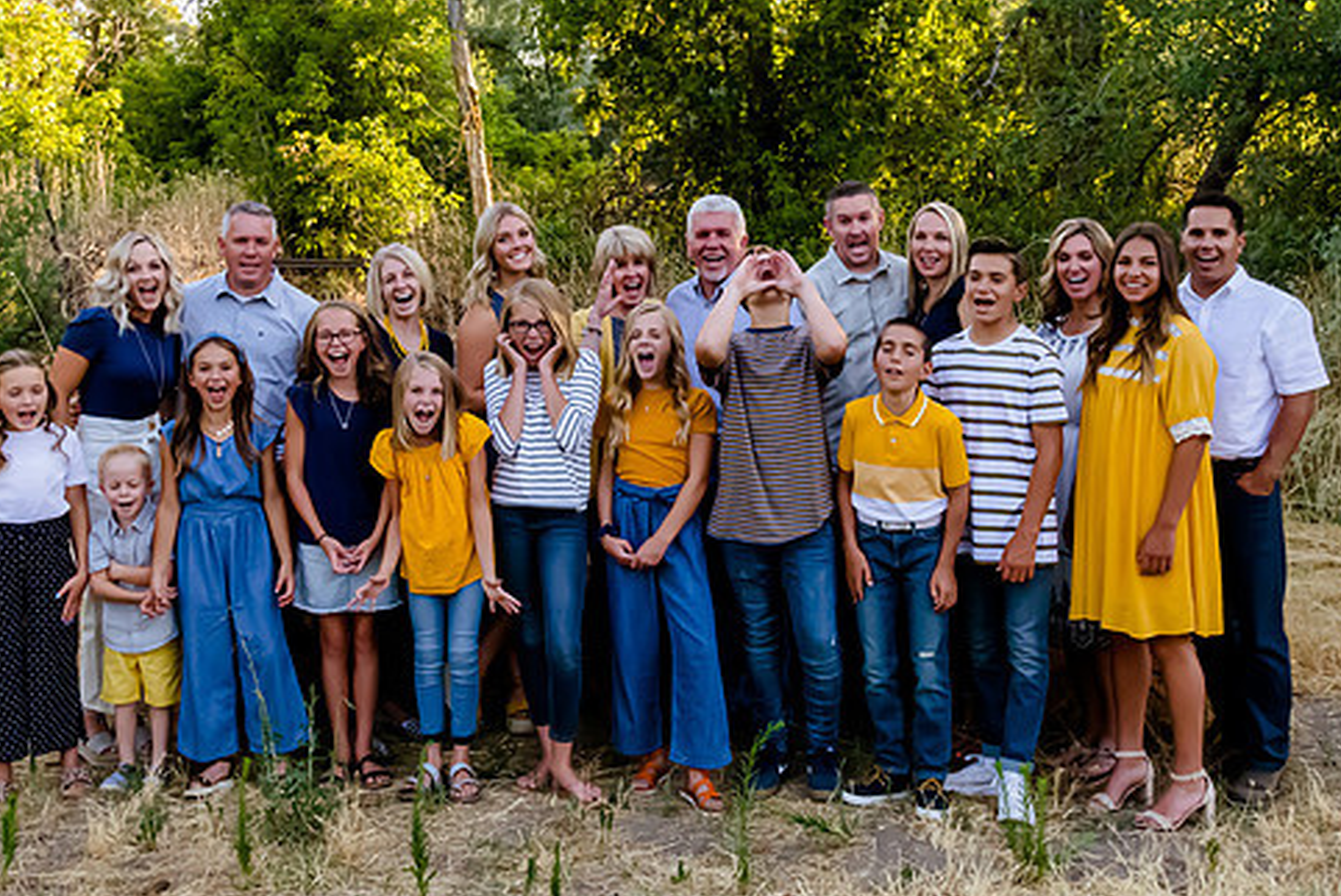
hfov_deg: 42.7
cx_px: 641
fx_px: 1714
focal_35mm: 46
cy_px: 295
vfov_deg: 29.1
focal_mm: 24
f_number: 9
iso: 4000
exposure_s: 1/500
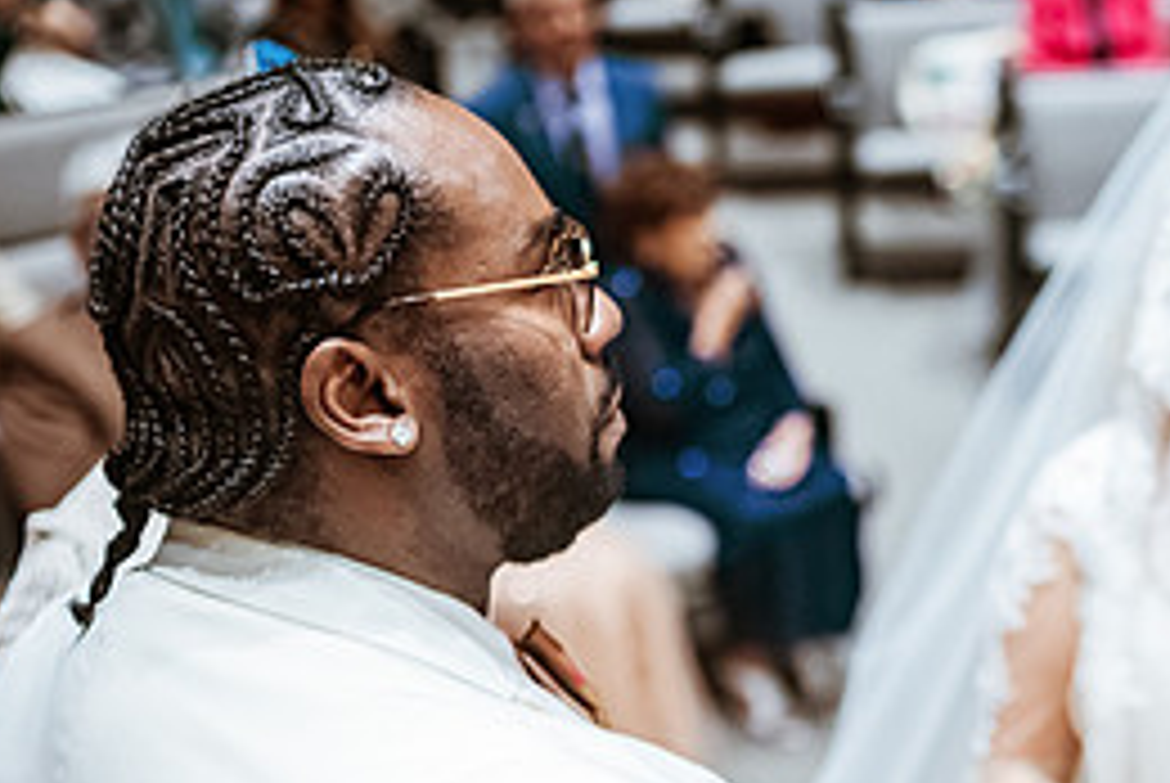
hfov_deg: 25.3
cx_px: 999
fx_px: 2538
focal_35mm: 78
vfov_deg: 17.4
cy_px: 628
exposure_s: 1/500
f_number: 1.8
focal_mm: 35
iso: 1250
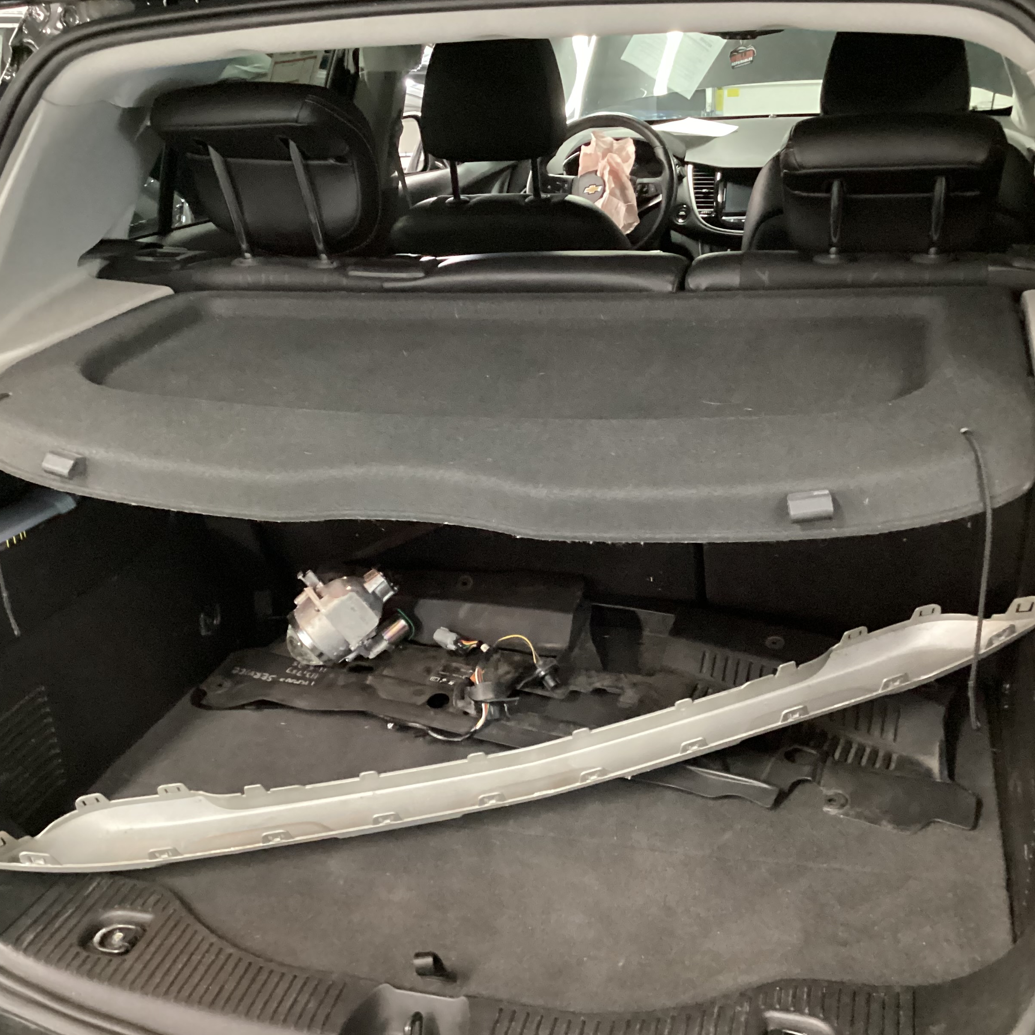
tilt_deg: -25.5
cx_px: 522
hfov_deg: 44.9
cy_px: 516
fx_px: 1252
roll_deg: +3.2
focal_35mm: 37
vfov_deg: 44.9
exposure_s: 1/20
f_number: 2.4
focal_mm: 3.3
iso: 800
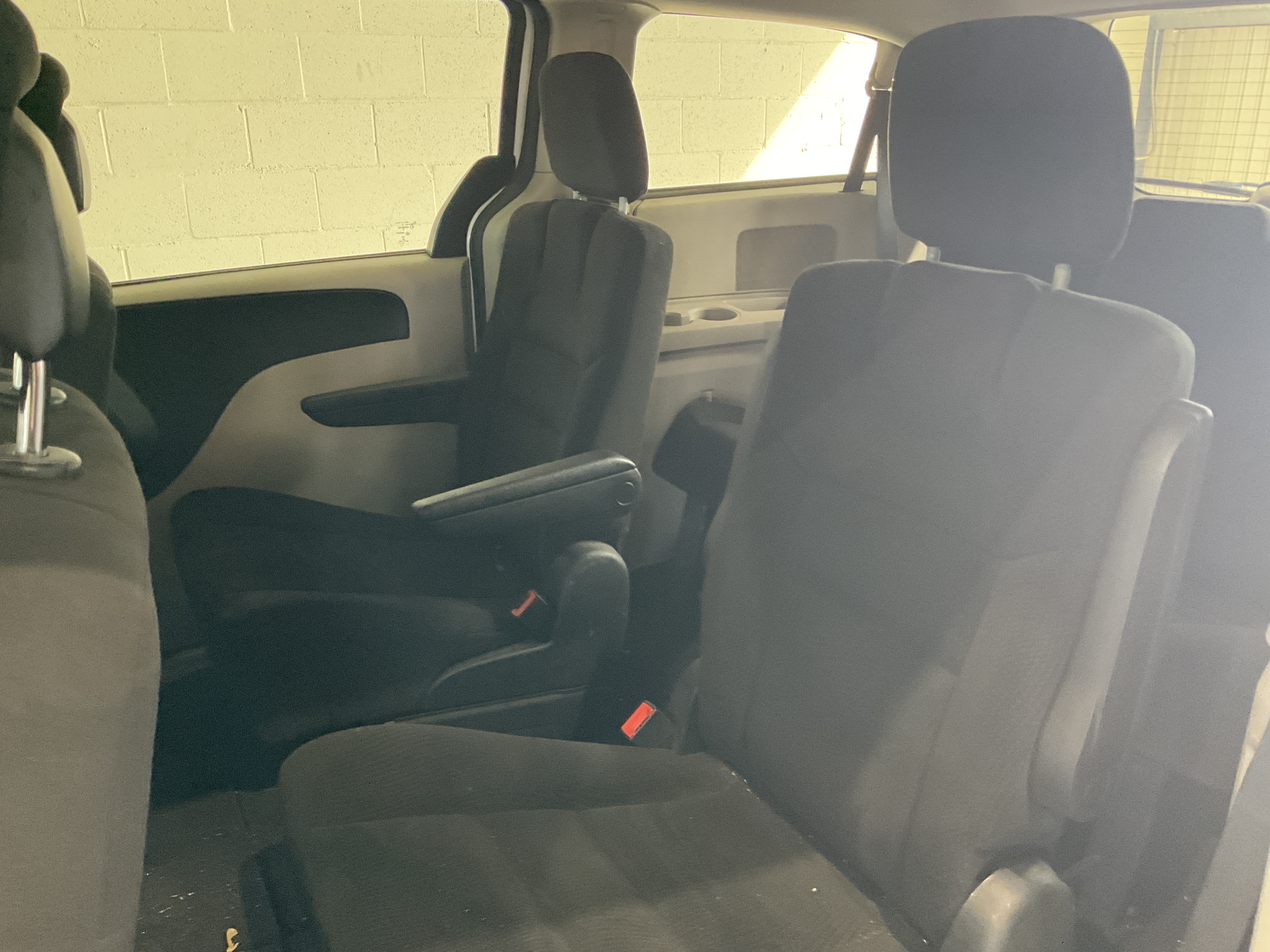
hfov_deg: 61.7
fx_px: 1064
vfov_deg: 48.2
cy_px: 476
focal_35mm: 29
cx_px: 635
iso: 250
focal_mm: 3
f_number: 1.8
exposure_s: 1/60
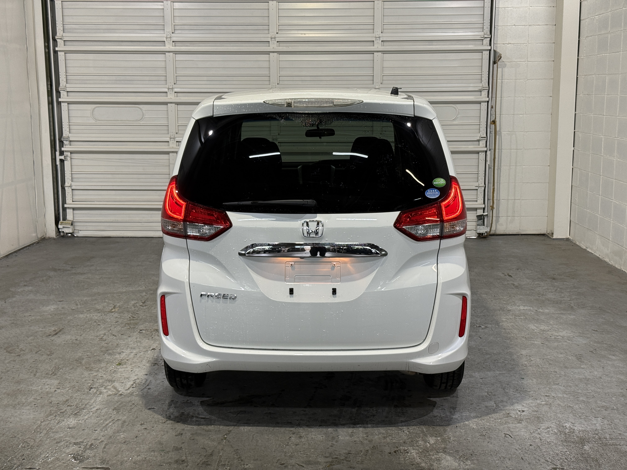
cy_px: 235
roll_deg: -0.1
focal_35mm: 48
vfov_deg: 30.3
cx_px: 314
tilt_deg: -8.5
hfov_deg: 39.7
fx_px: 869
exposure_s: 1/60
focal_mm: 6.76
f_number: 1.78
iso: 64
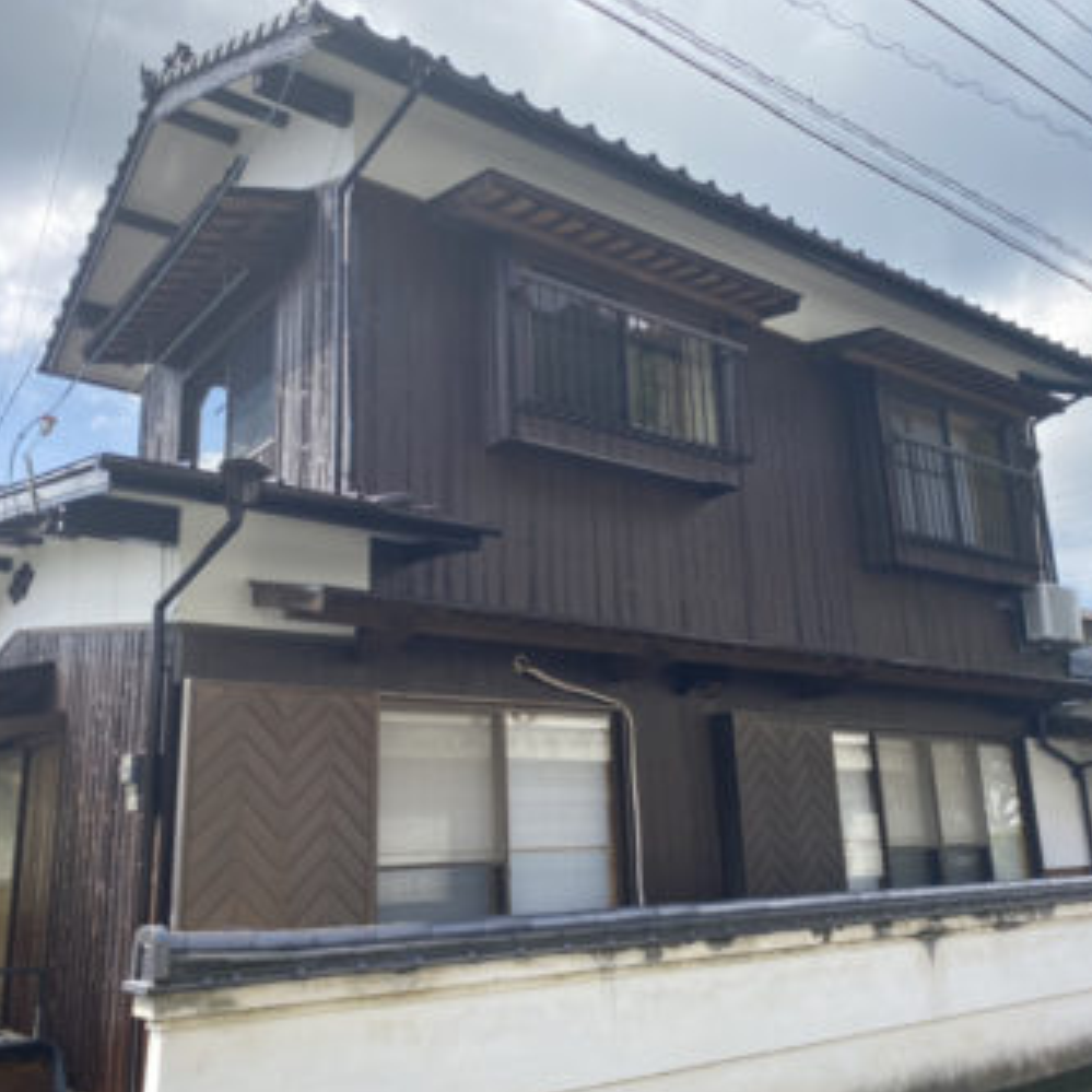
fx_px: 1106
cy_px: 549
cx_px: 567
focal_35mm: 31
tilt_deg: +15.2
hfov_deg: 52.5
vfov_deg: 52.5
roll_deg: +1.9
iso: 32
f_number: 1.8
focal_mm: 4.25
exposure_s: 1/1157
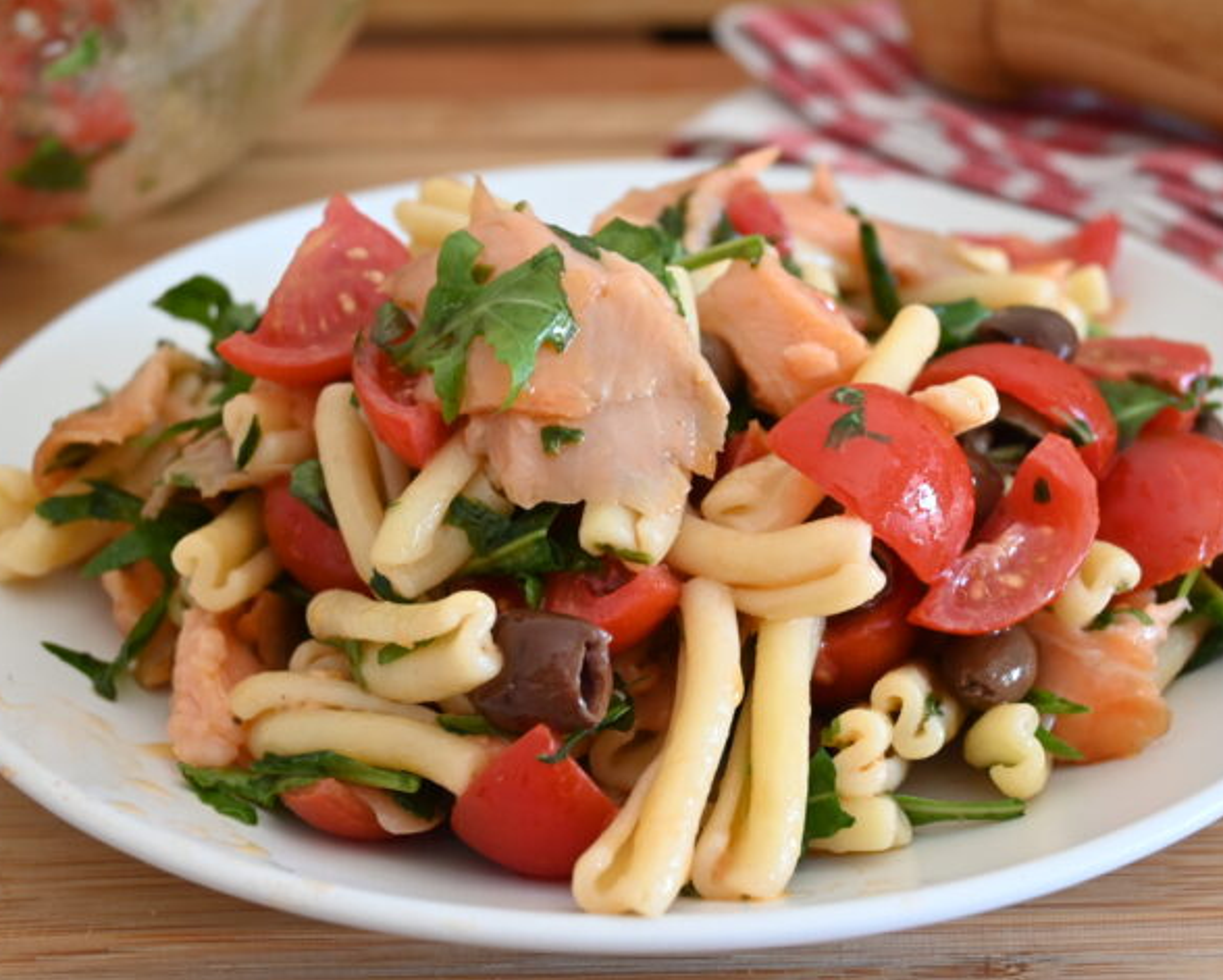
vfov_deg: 24.6
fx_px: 2245
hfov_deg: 30.4
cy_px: 496
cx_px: 684
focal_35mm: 62
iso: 200
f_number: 5.6
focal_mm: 36
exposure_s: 1/15
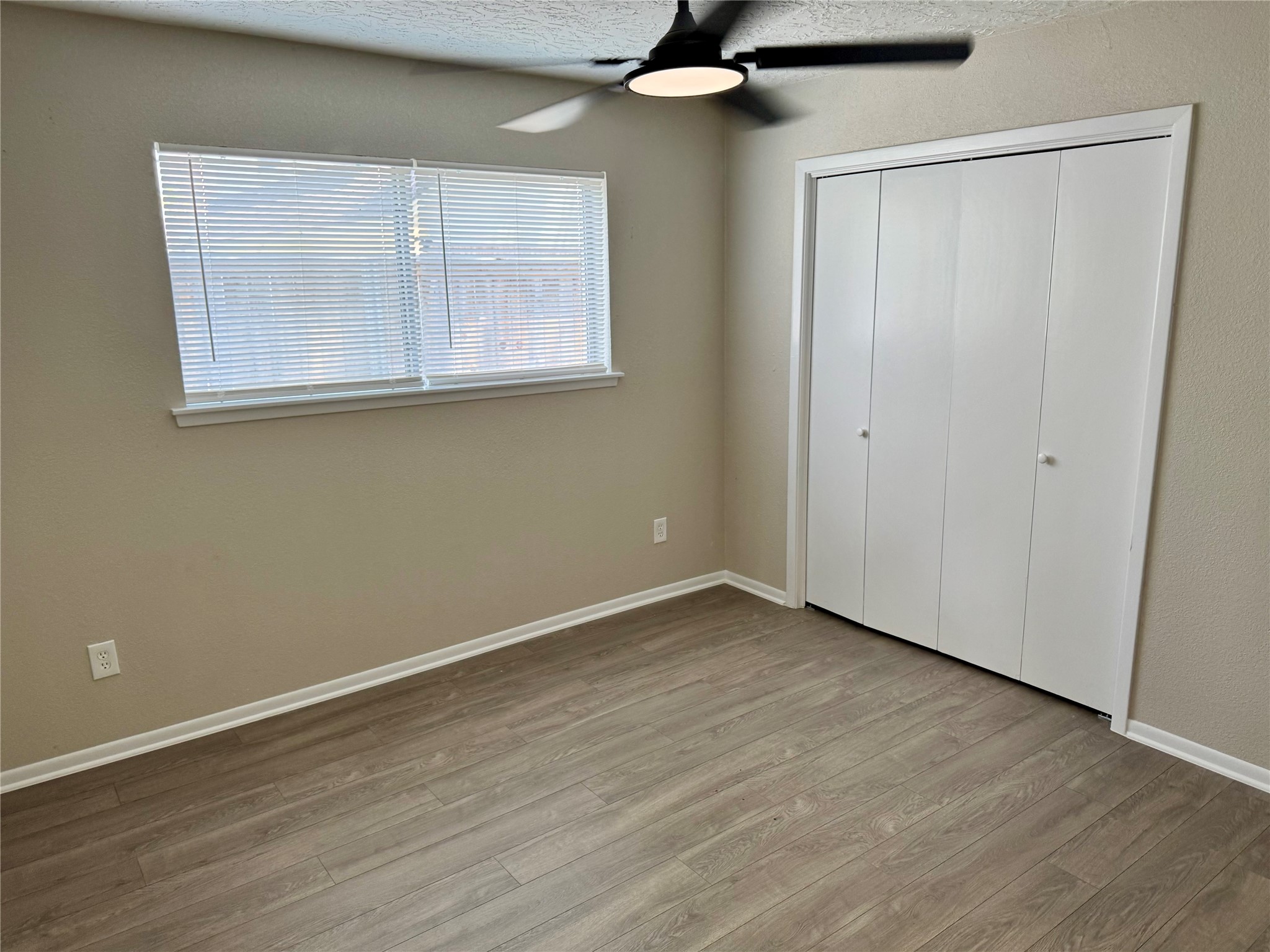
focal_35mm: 24
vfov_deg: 56.8
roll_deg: +0.9
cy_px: 476
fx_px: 881
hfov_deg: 71.6
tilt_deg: -12.5
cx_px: 635
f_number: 1.78
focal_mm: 6.76
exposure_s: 1/60
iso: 125
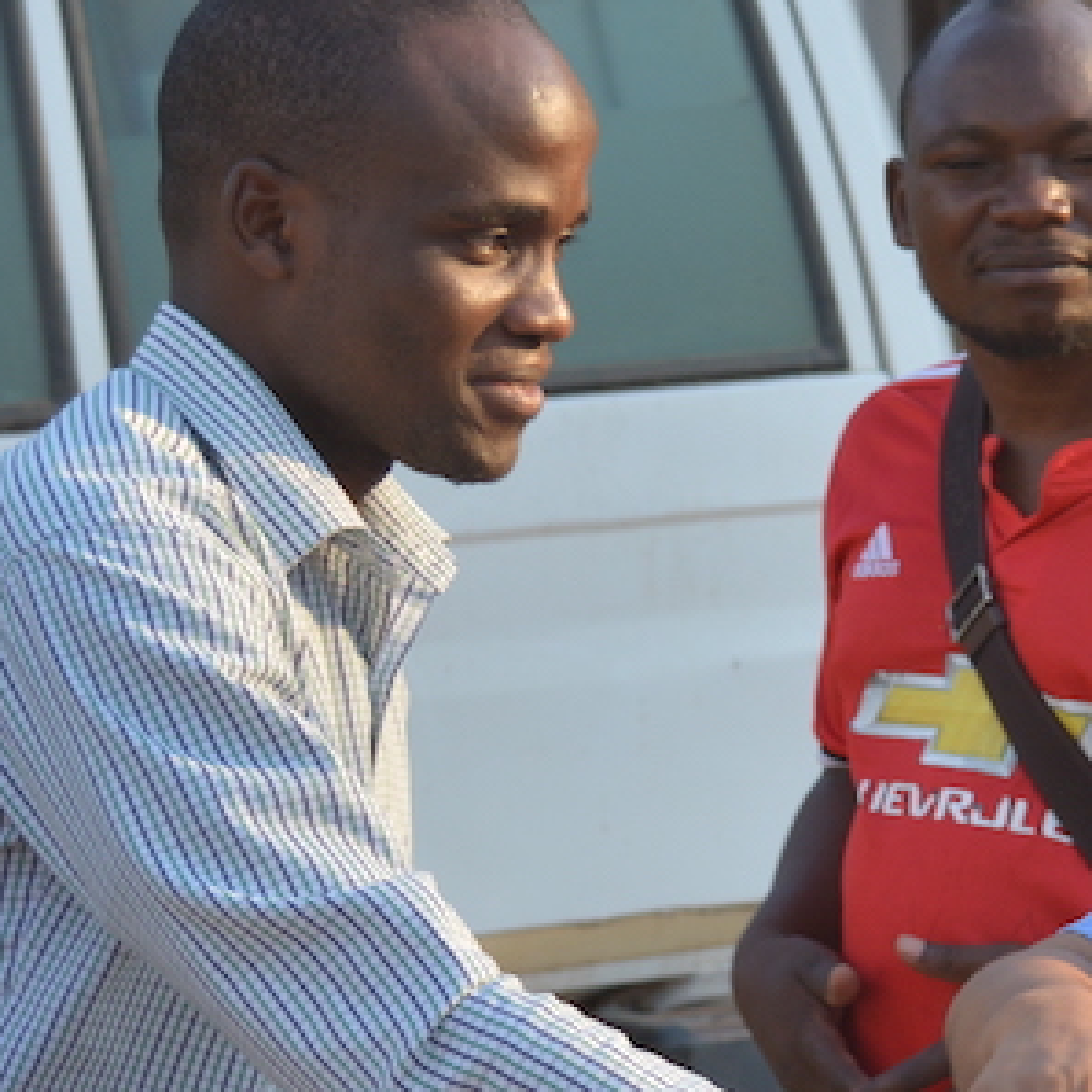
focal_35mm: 176
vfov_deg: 9.9
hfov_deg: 9.8
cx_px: 1268
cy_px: 528
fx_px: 6282
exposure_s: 1/500
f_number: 5
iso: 200
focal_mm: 40
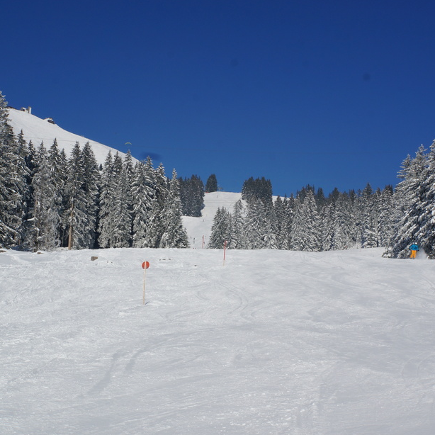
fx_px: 839
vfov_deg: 29.1
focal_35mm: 59
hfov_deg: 29.1
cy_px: 226
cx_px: 222
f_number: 16
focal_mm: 27.8
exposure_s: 1/250
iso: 100
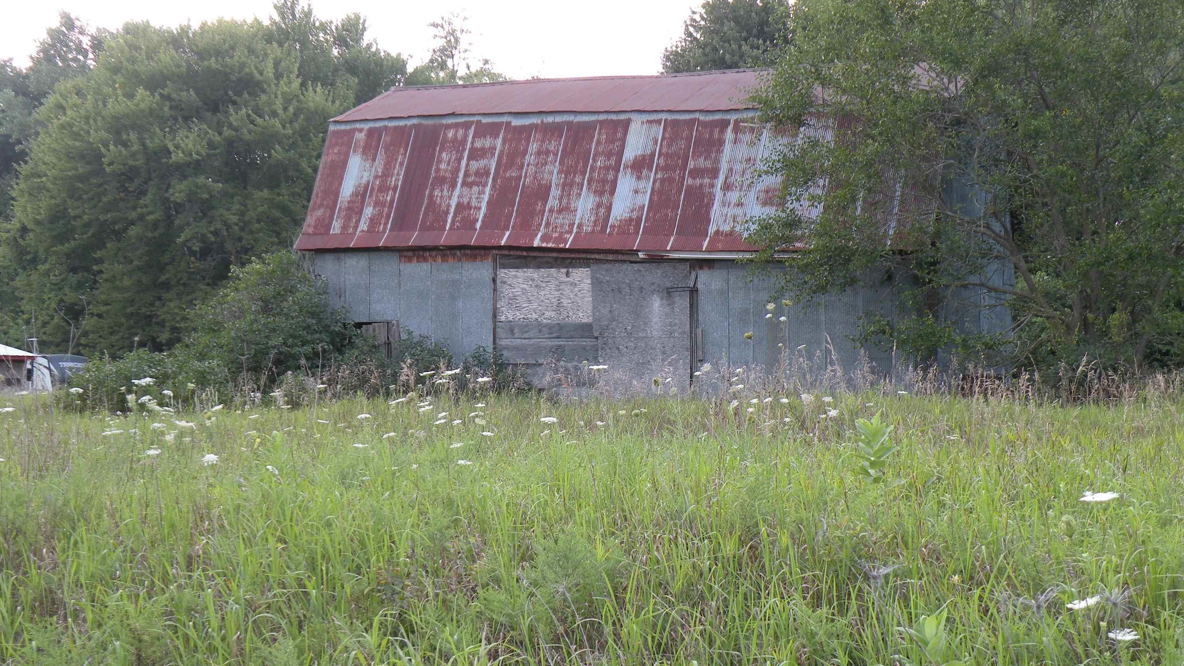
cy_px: 400
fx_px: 1946
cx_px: 592
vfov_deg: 19.4
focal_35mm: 62
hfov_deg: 33.8
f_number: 3.5
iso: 64
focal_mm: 9.8
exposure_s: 1/97
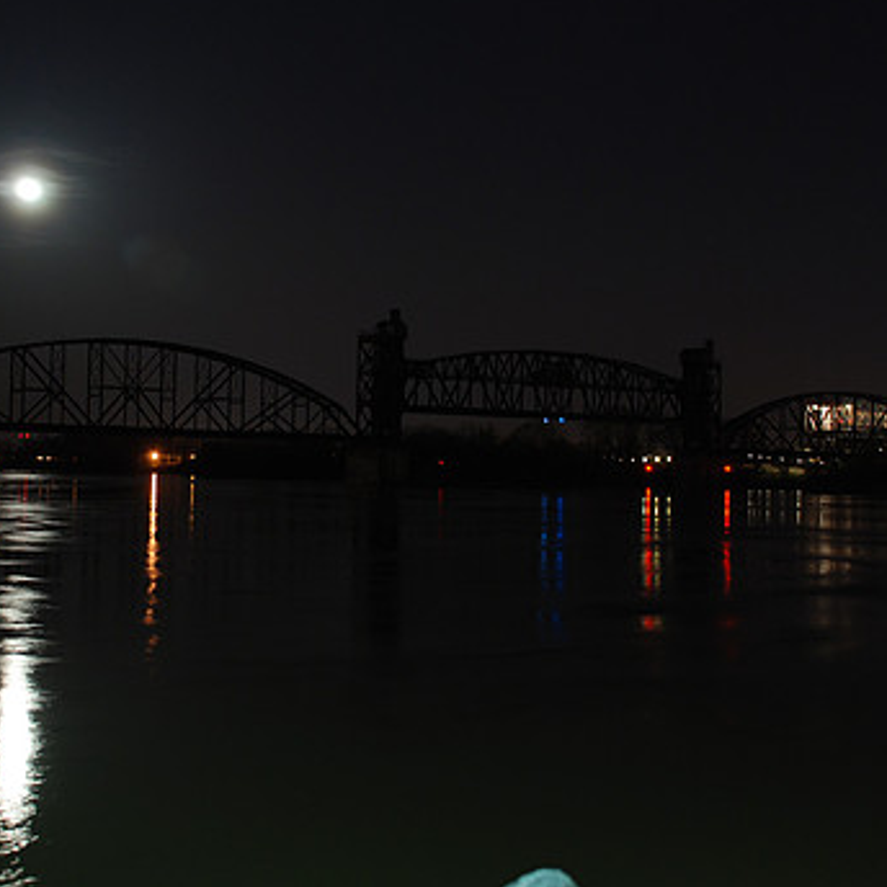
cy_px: 420
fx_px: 1623
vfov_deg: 30.6
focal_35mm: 56
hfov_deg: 30.6
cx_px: 444
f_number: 4
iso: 200
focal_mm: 26
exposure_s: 3
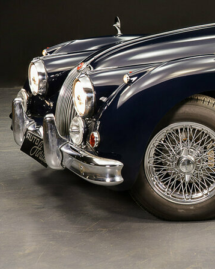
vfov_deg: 20.6
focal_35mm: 93
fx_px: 740
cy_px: 101
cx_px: 287
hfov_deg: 15.6
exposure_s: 1/1.25
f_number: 8
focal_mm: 37
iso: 250
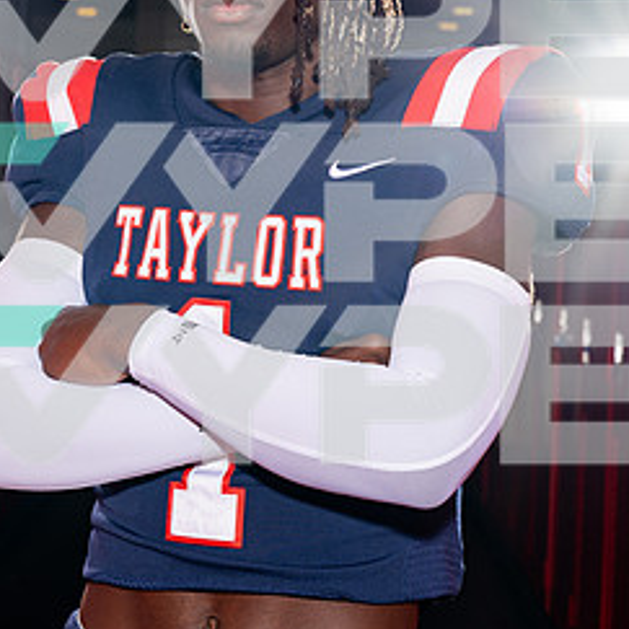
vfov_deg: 18.1
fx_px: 1974
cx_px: 295
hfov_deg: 18.1
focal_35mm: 96
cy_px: 204
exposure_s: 1/250
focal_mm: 61
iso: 160
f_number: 9
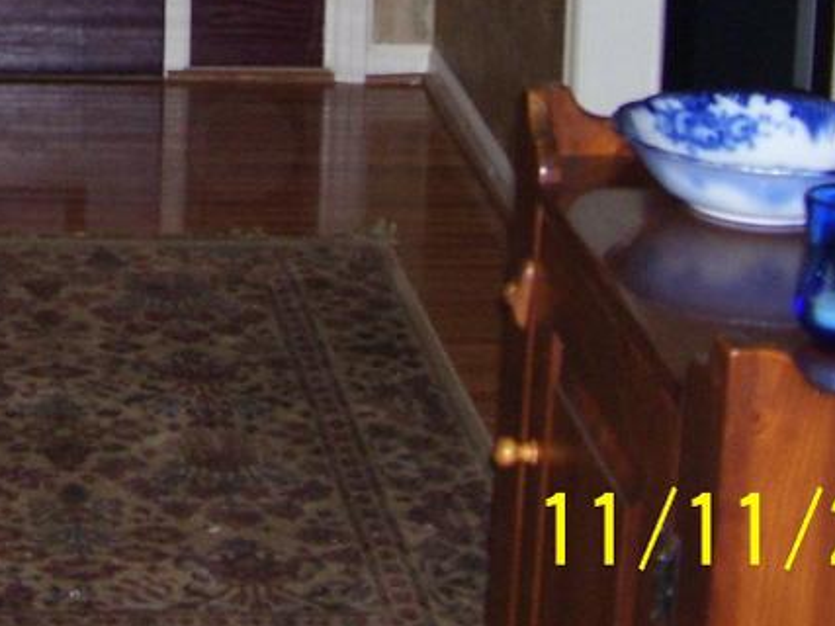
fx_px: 2677
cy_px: -180
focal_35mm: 111
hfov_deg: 17.1
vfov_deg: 12.9
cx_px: -104
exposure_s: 1/60
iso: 160
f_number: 2.7
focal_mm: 6
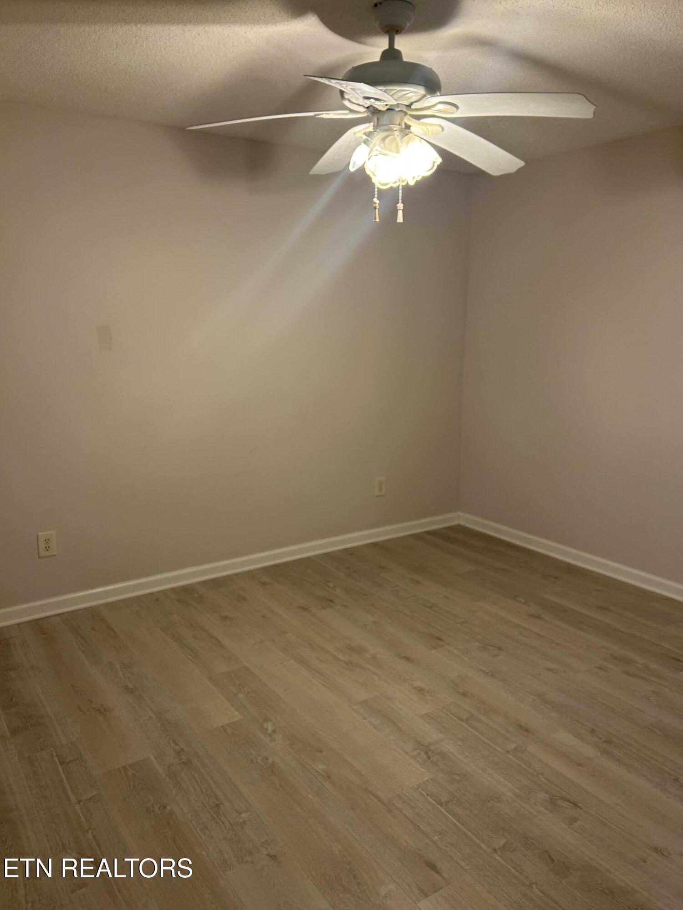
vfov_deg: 67.3
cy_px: 455
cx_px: 342
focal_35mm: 26
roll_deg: -0.2
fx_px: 684
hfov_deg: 53.1
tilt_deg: -11.9
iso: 100
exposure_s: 1/60
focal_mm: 5.7
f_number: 1.5
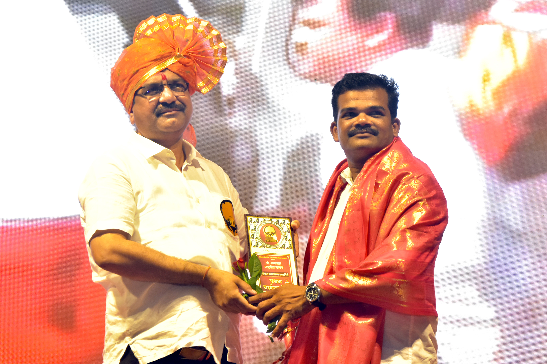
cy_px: 182
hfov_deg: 19.5
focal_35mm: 105
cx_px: 274
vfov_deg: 13.0
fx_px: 1595
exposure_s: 1/50
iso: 1250
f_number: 5.6
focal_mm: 70
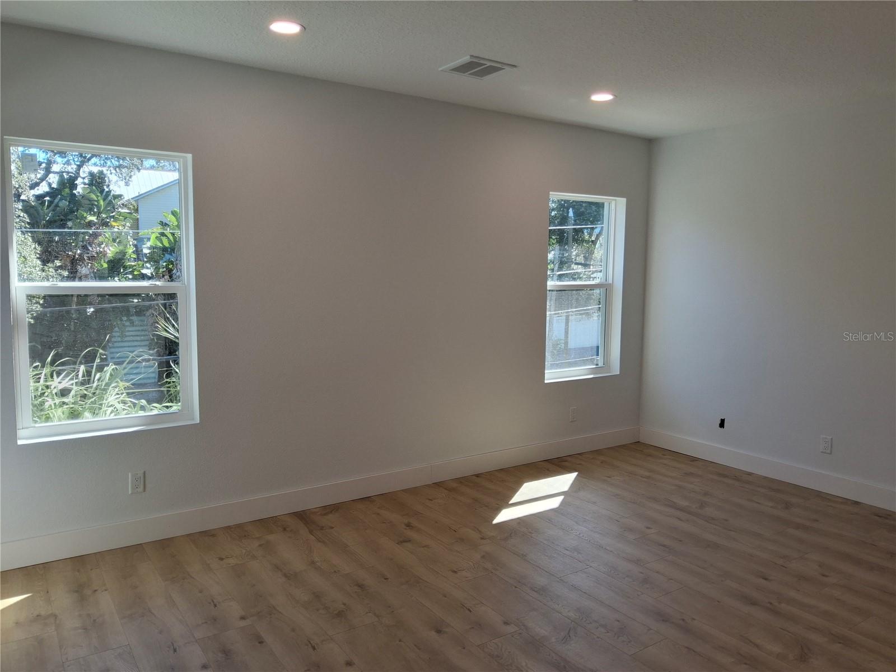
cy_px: 336
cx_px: 448
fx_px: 647
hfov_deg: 69.4
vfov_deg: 54.9
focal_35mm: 25
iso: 50
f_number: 2
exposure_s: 1/141
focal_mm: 3.08
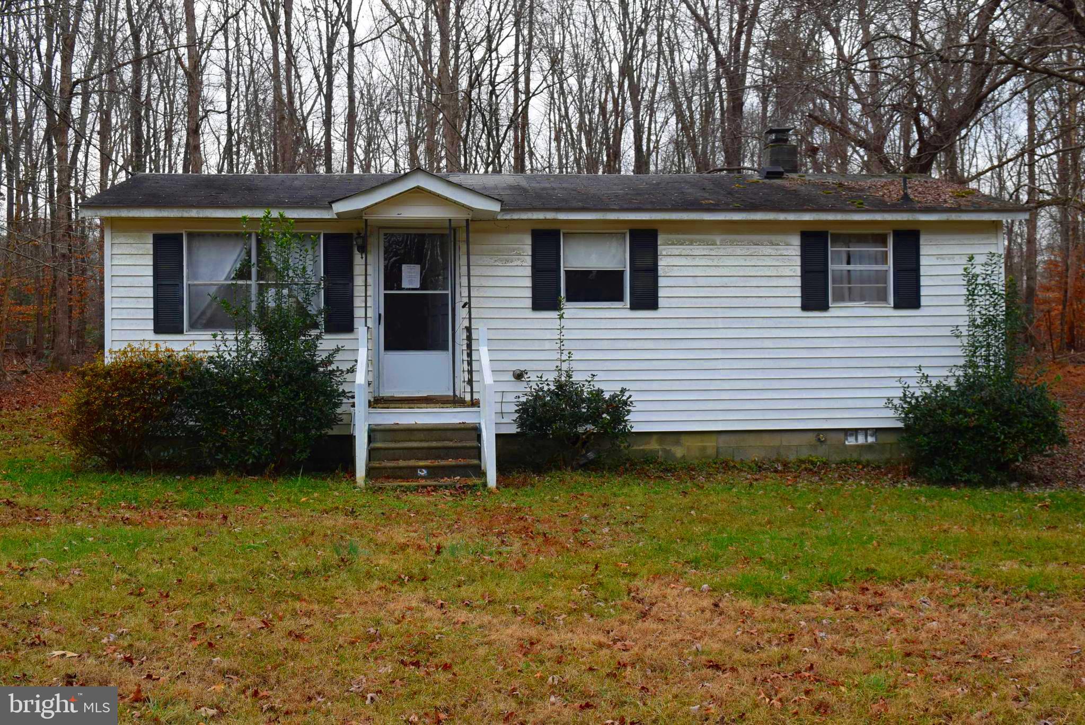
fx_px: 1267
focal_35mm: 42
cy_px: 362
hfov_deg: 46.4
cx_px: 542
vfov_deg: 31.9
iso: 320
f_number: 8
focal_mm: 28
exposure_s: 1/250
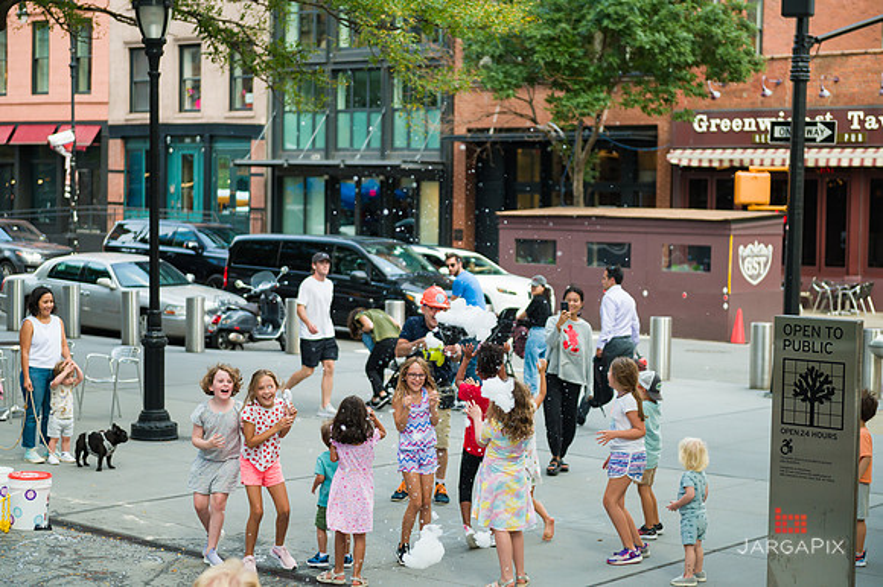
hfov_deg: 28.9
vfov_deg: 19.4
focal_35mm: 70
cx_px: 442
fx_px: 1716
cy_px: 294
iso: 800
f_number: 3.2
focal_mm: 70
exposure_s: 1/1000
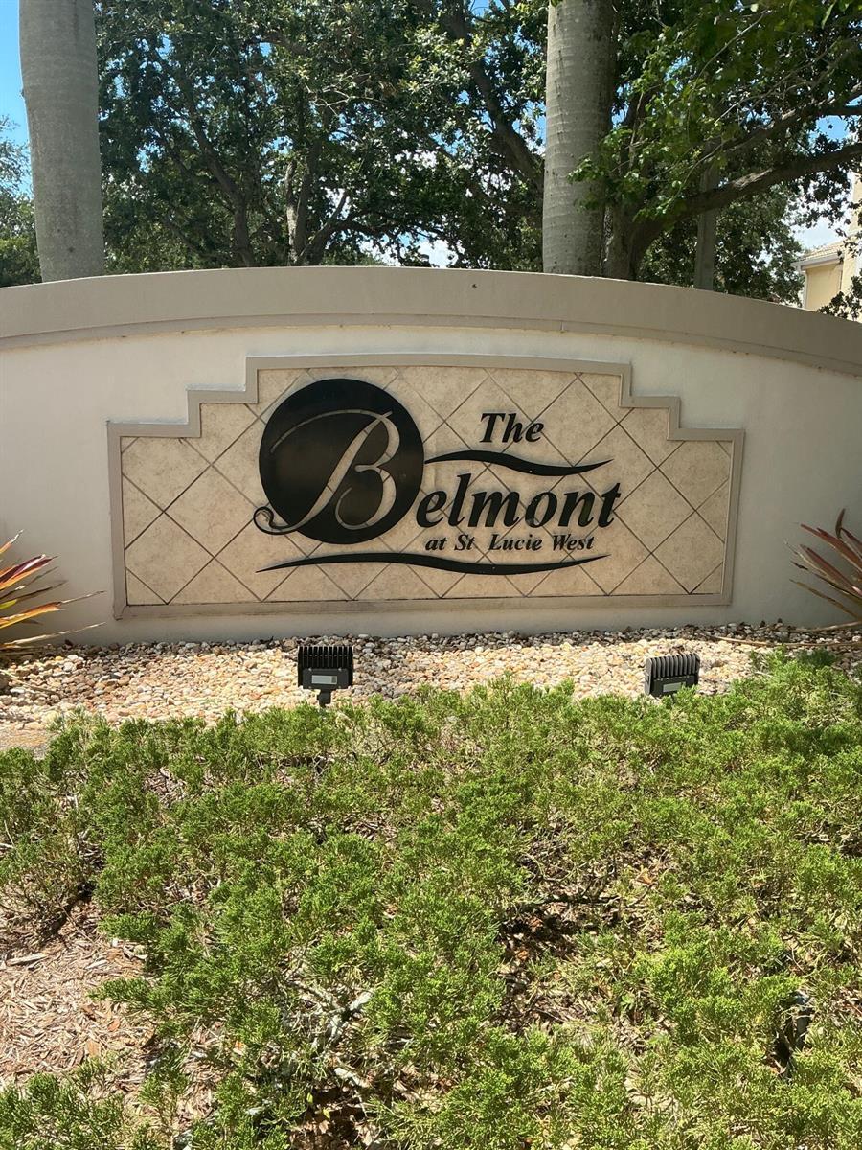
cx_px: 431
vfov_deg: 63.4
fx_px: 930
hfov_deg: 49.7
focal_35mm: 28
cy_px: 575
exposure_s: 1/944
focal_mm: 3
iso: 25
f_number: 1.8
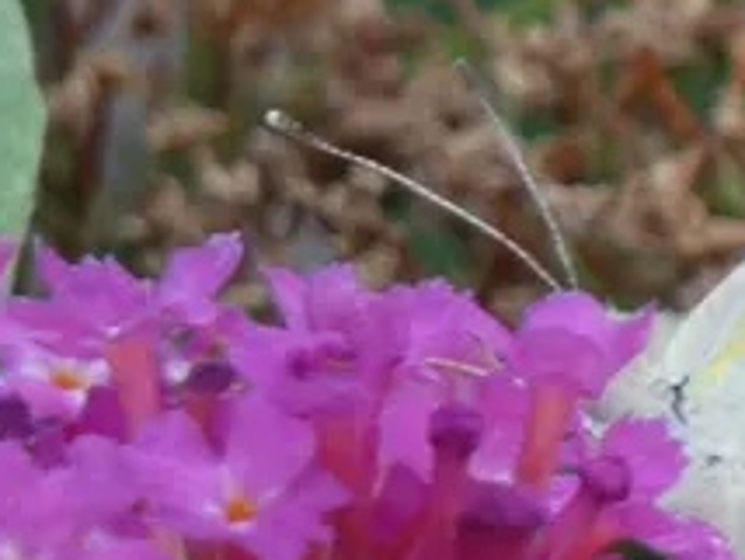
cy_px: 553
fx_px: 29216
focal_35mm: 1356
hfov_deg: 1.5
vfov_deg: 1.1
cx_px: 759
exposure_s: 1/100
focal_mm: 81.4
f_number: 5.6
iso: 160
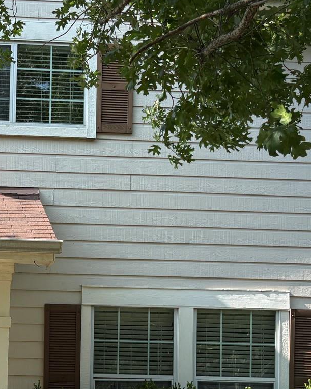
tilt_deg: +3.9
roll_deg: -0.2
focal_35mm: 68
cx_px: -15
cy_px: 361
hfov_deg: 21.5
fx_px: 783
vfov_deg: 26.8
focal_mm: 5.96
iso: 50
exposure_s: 1/1032
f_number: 1.6
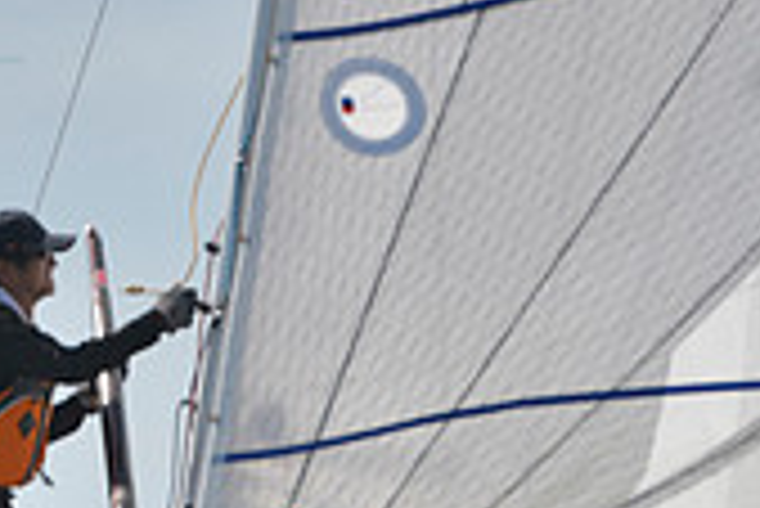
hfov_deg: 1.5
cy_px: 861
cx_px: 531
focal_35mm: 1374
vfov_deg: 1.0
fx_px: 29031
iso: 200
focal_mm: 400
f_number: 5.6
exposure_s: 1/1250
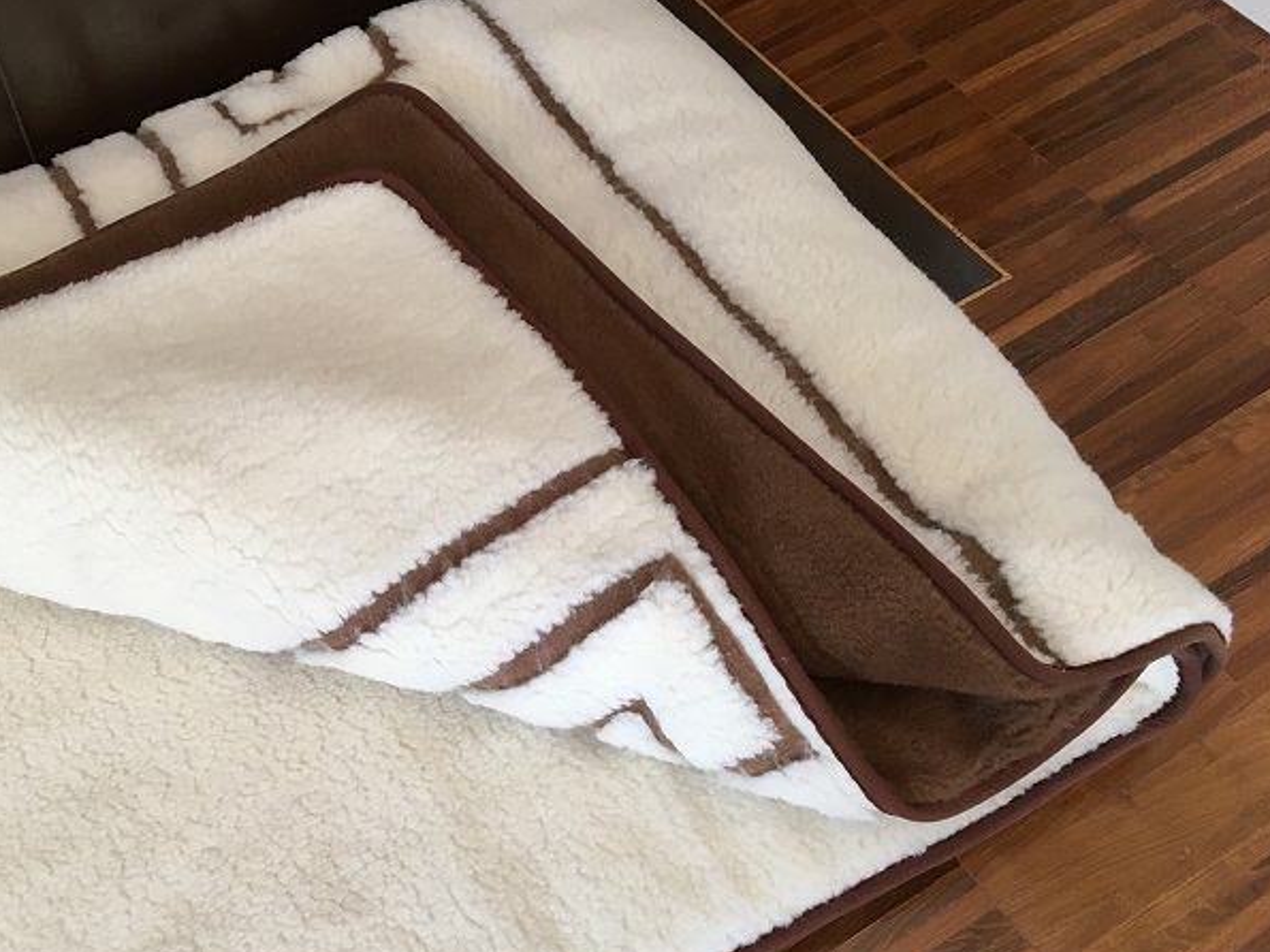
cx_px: 433
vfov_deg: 36.6
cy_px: 598
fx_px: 1431
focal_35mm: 39
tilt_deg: -61.6
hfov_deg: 47.2
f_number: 2.2
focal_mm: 4.15
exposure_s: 1/30
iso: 32
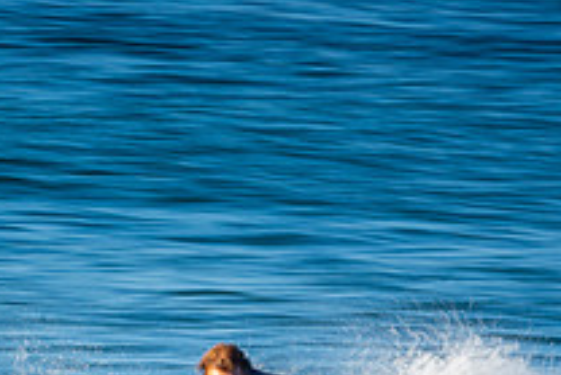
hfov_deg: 1.0
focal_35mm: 2087
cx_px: 97
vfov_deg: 0.7
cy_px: 473
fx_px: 32544
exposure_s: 1/15
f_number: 25
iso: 100
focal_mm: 500
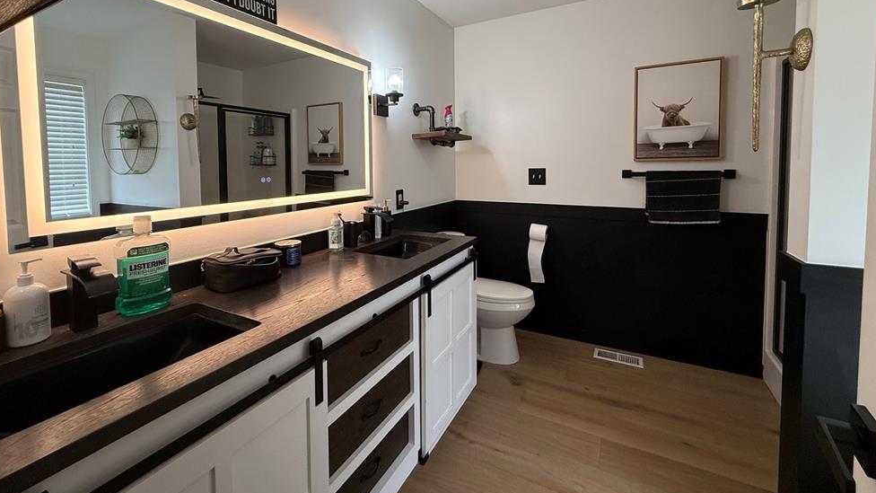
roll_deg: +0.7
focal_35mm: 16
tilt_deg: -2.9
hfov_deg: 99.3
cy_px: 183
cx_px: 424
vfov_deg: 66.0
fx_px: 372
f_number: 2.2
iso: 200
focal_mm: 2.22
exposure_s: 1/120
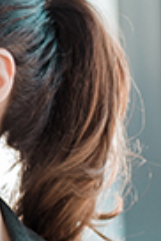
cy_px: 124
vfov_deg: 5.6
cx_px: -386
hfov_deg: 3.6
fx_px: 2462
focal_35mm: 368
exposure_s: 1/160
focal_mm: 50
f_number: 2.2
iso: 100
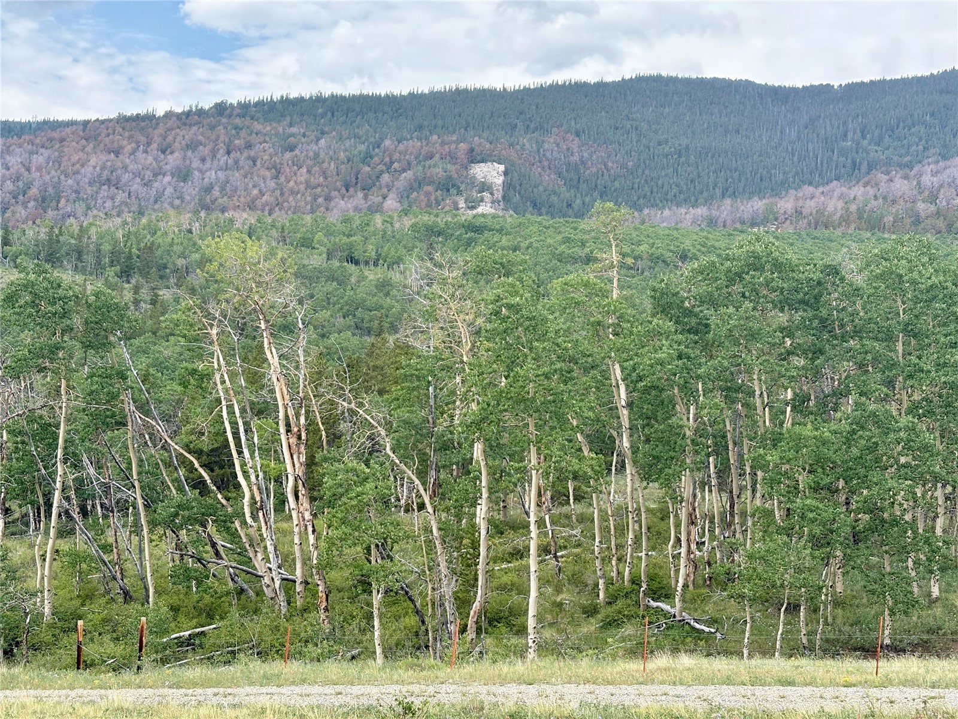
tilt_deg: +1.2
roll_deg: -4.1
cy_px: 360
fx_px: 1439
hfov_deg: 36.8
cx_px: 479
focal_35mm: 52
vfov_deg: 28.0
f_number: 1.6
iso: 50
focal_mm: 5.96
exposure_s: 1/1590
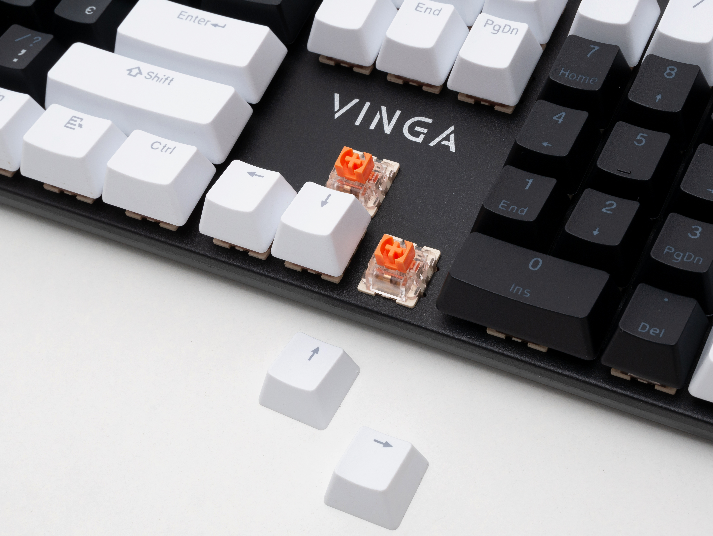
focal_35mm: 72
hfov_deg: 27.0
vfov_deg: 20.5
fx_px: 1484
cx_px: 356
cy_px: 268
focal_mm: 36
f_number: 13
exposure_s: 1/100
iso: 200
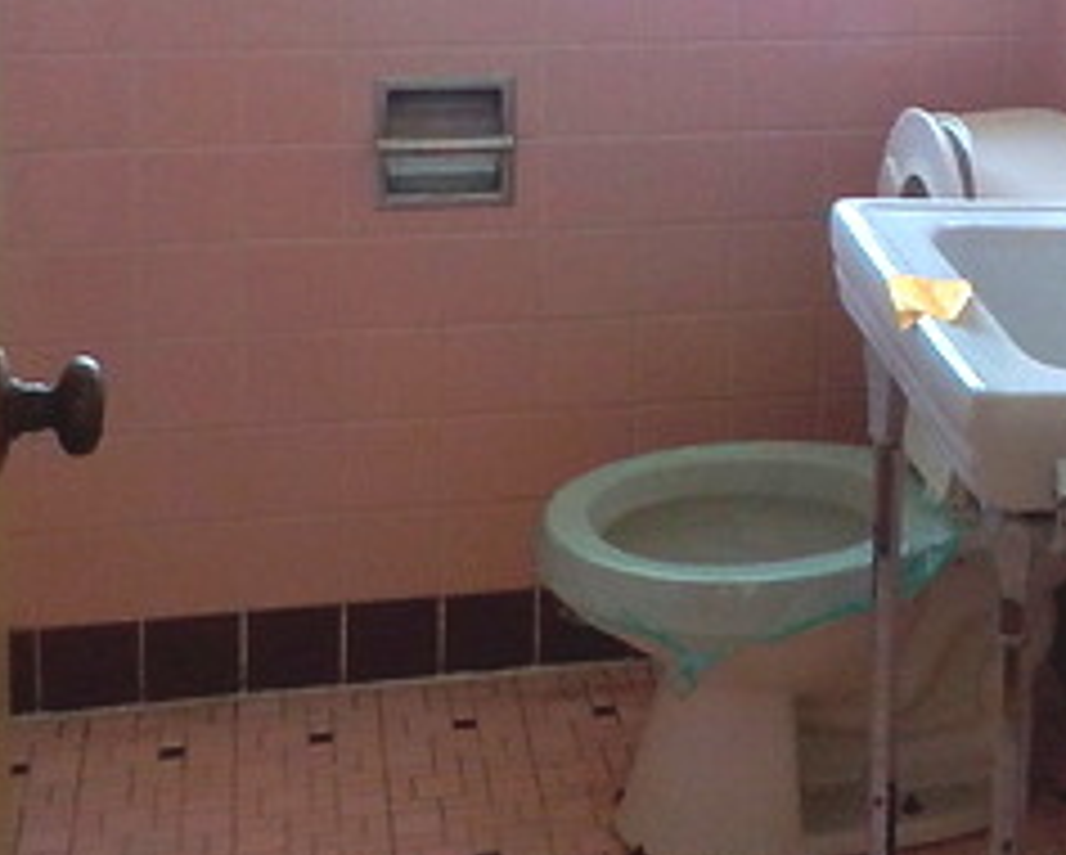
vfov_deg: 18.9
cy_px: -14
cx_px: 1129
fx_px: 2494
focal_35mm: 79
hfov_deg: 22.9
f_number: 3.3
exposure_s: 1/30
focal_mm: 4.1
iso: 180
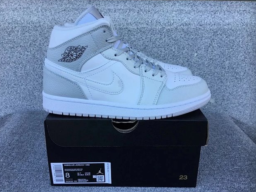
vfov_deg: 44.2
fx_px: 237
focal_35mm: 32
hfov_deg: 56.8
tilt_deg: -18.6
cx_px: 126
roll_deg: -0.7
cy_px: 93
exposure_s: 1/105
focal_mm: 3.3
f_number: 2.4
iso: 25
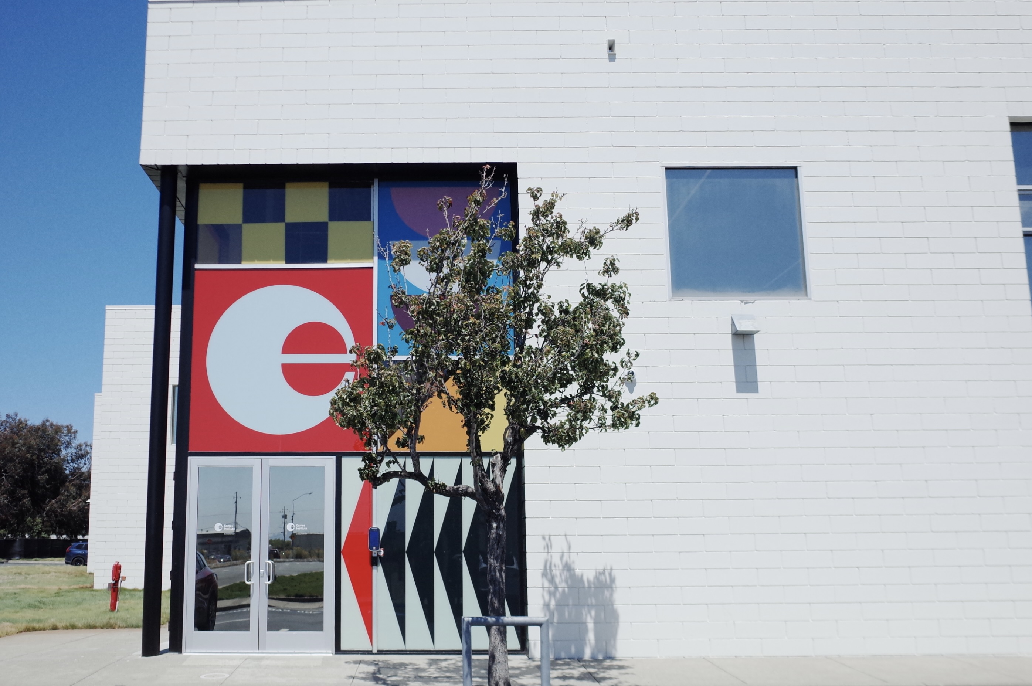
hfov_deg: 54.5
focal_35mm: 35
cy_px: 343
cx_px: 516
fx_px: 1002
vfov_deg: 37.8
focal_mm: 18.3
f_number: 2.8
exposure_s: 1/2000
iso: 400
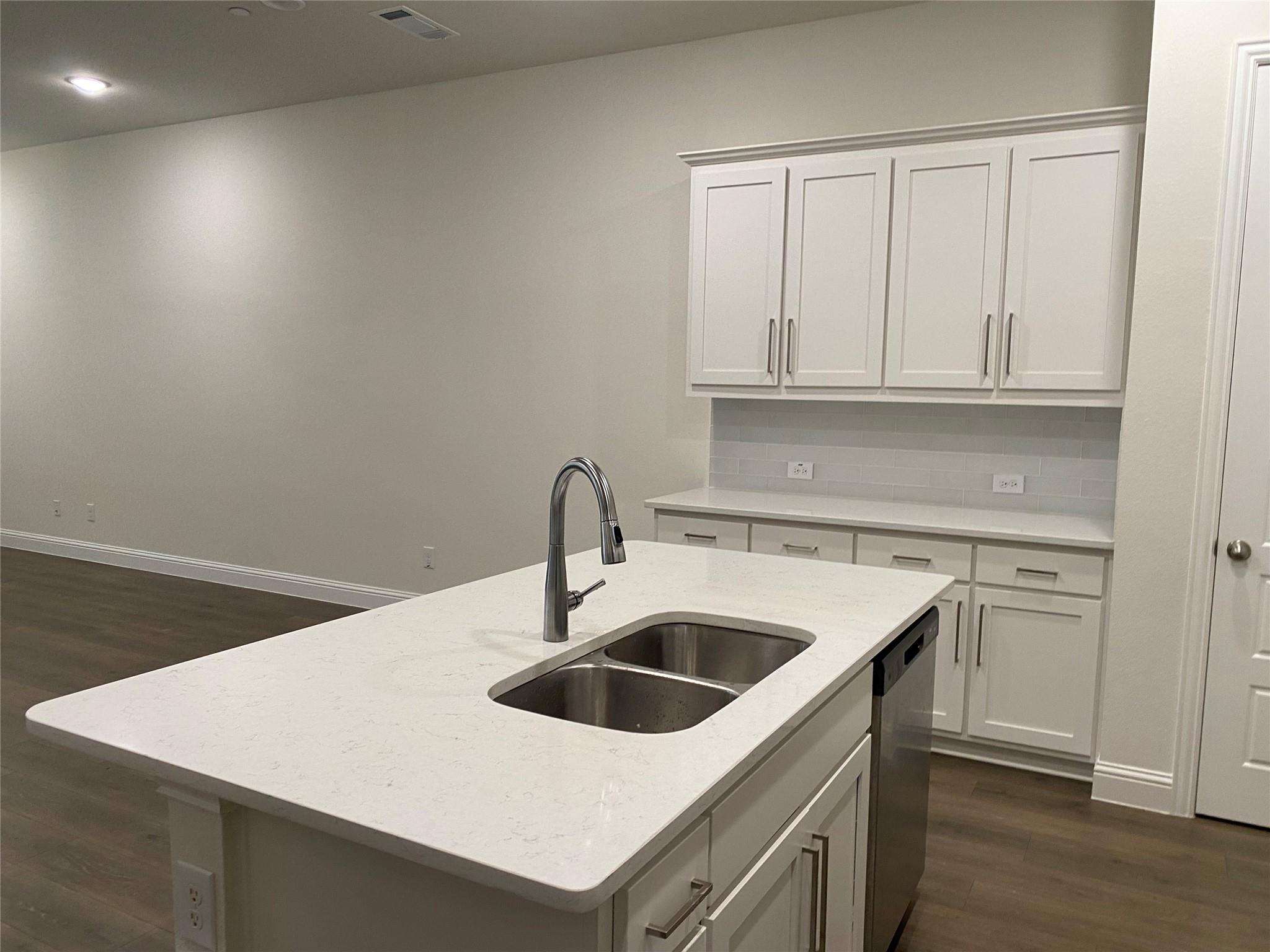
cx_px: 635
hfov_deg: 67.3
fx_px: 954
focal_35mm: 26
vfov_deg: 53.1
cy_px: 476
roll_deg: +1.1
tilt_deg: -6.7
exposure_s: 1/60
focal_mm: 4.25
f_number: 1.8
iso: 80
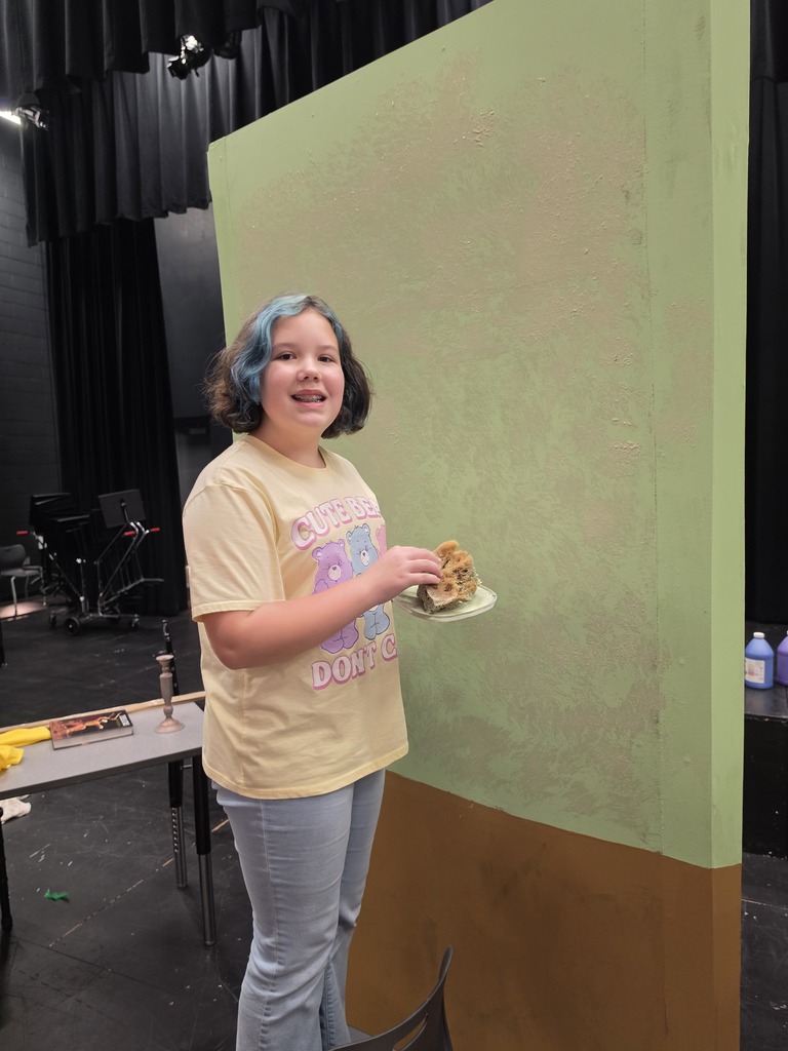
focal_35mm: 23
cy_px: 526
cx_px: 394
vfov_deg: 73.9
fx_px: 698
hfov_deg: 58.9
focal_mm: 6.5
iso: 200
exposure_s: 1/120
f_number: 1.4
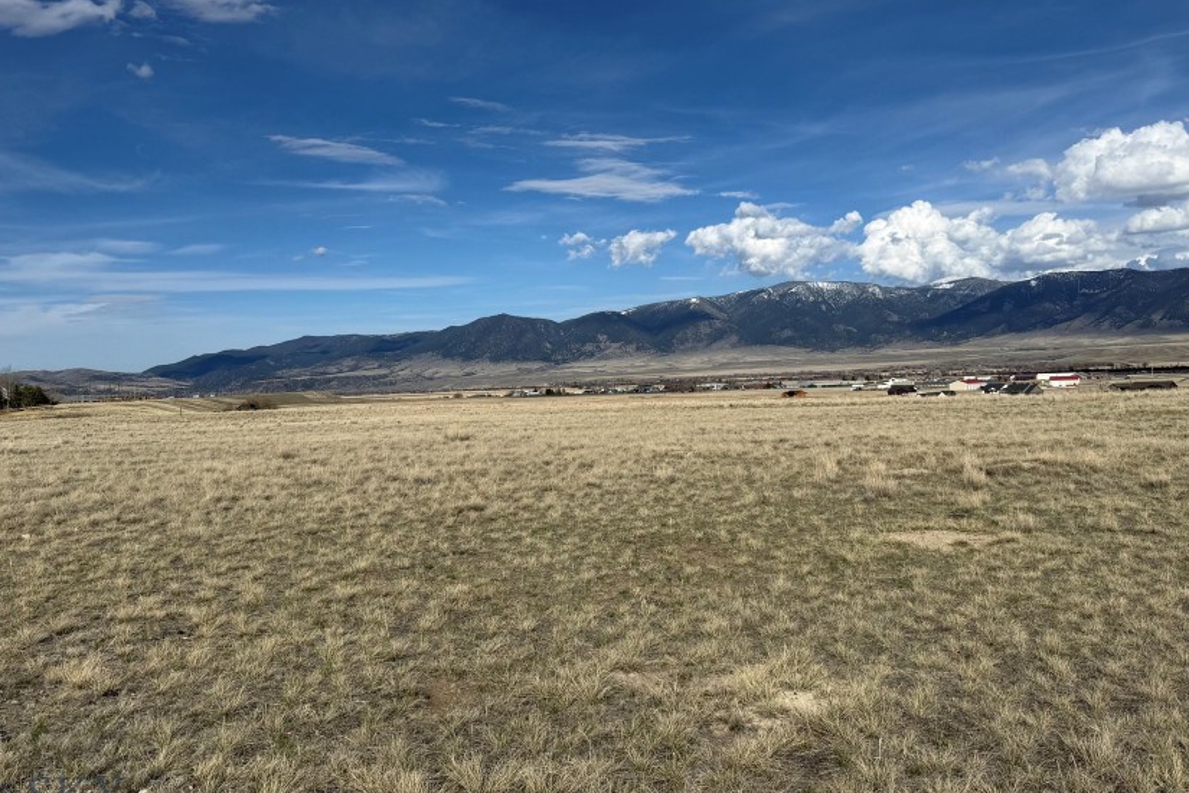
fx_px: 1024
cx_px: 584
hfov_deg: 60.3
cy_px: 304
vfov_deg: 42.1
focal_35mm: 31
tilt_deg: +3.8
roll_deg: +1.7
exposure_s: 1/10309
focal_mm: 6.76
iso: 80
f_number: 1.78
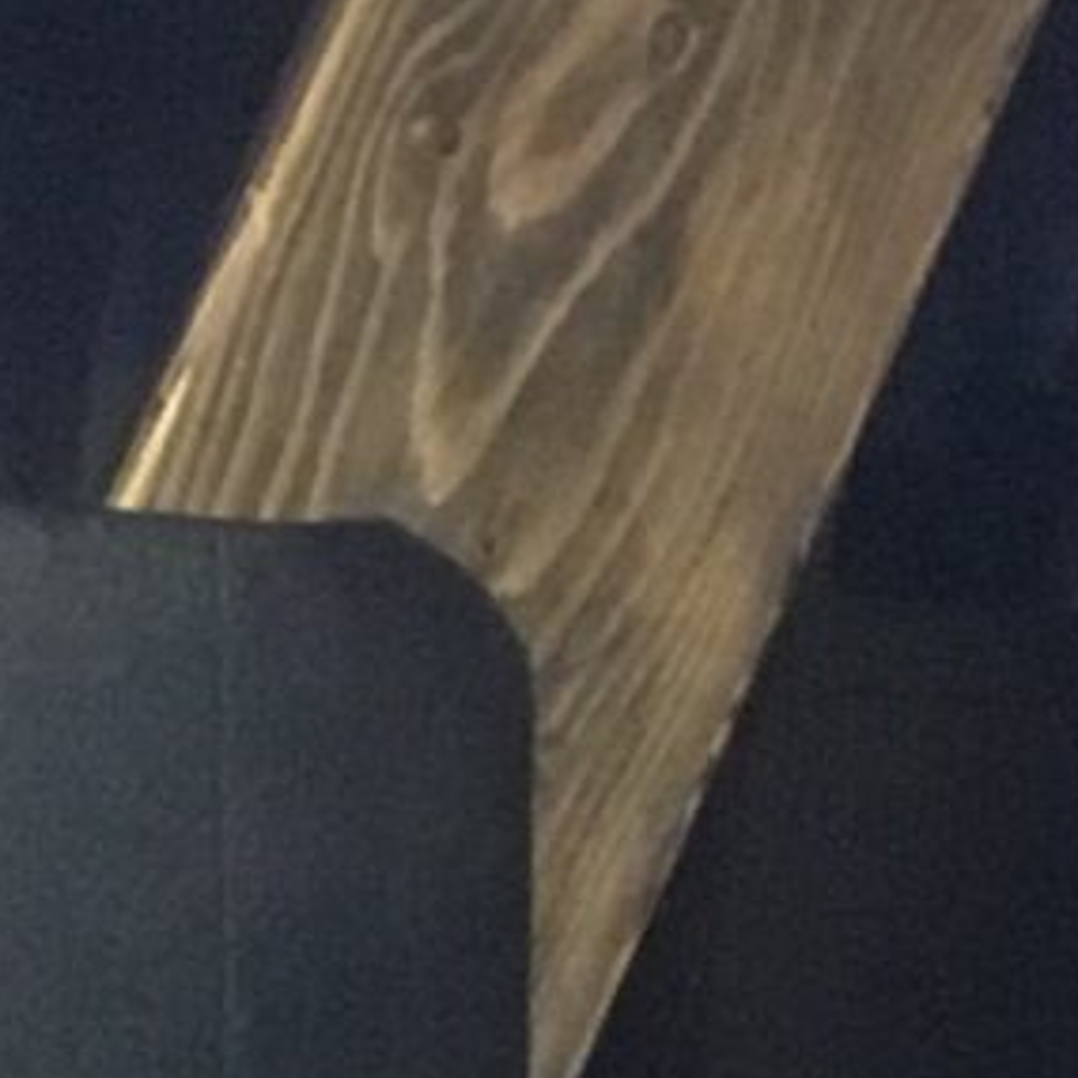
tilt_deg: -9.5
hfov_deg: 7.1
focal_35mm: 246
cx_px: 42
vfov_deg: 7.0
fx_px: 8667
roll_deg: -4.2
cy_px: 1838
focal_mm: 3.3
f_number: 2.4
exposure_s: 1/30
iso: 200
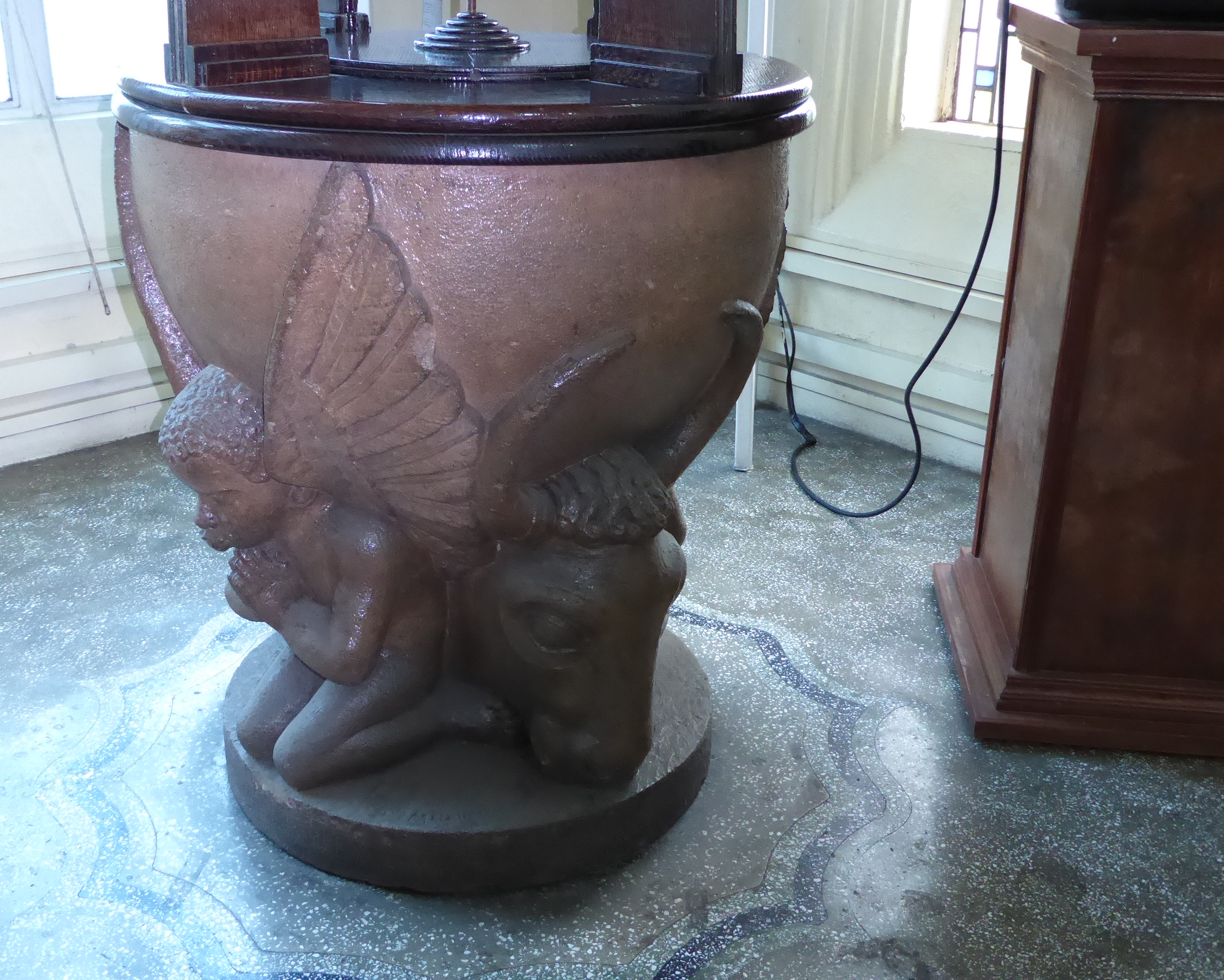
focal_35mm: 41
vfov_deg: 36.5
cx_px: 593
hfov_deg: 44.8
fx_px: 1485
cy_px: 489
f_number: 3.7
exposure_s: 1/60
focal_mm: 6.7
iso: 1000
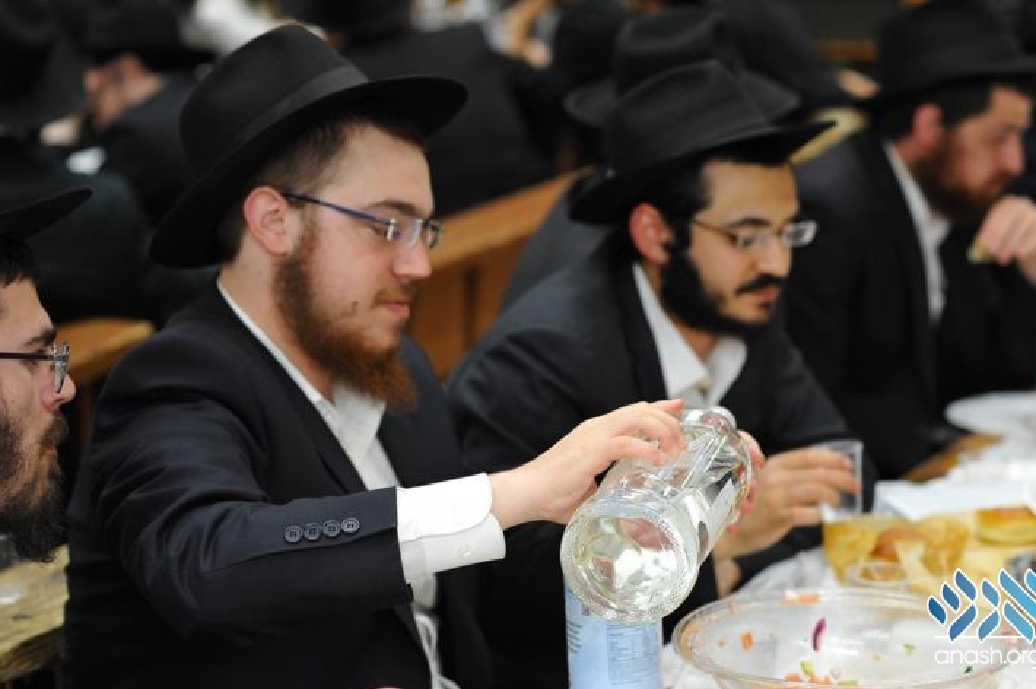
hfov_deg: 22.2
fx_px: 2645
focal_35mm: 92
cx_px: 540
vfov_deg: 14.8
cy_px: 357
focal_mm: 85
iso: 1000
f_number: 3.2
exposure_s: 1/125
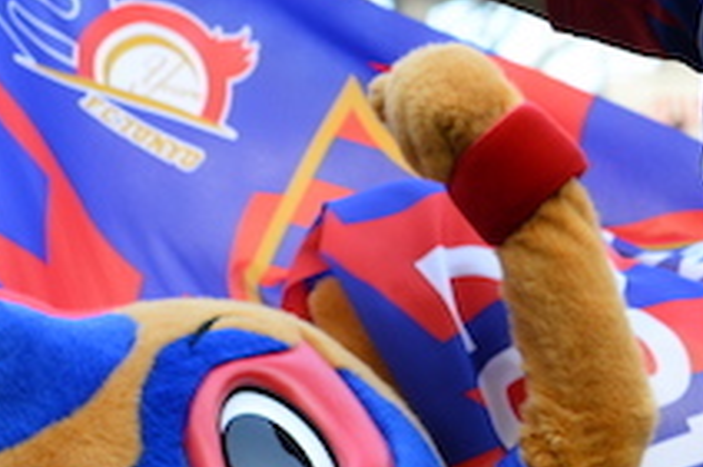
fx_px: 5151
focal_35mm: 264
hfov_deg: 7.7
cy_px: 73
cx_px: 799
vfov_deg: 5.2
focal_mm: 70
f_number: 5
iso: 800
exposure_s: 1/500
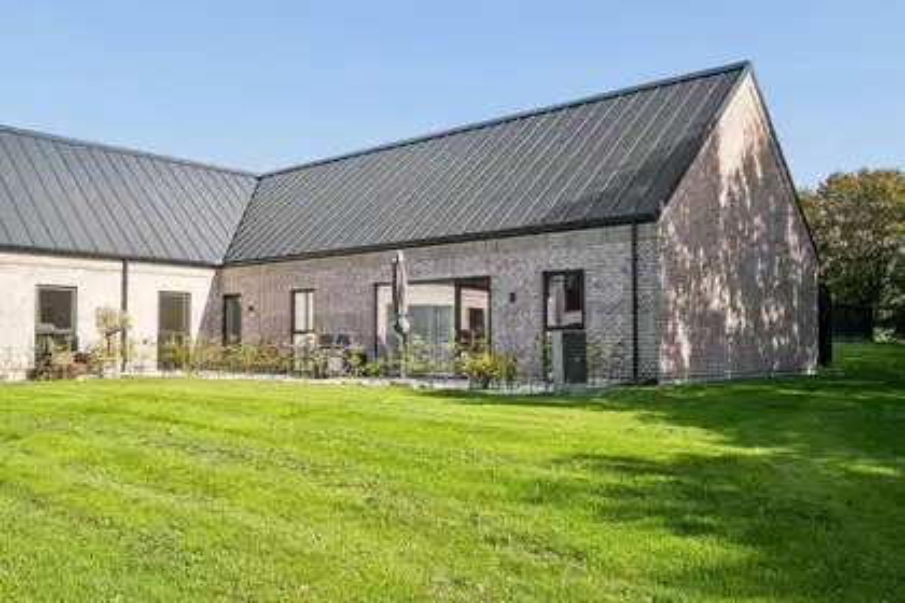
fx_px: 830
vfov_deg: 40.0
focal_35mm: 33
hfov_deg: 57.2
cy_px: 302
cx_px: 452
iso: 1250
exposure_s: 1/500
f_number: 10
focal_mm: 33
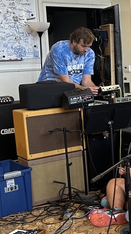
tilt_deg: -10.6
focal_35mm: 74
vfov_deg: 28.6
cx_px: 203
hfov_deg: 15.0
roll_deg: +1.1
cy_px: 126
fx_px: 458
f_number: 1.5
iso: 100
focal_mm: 5.7
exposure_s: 1/60
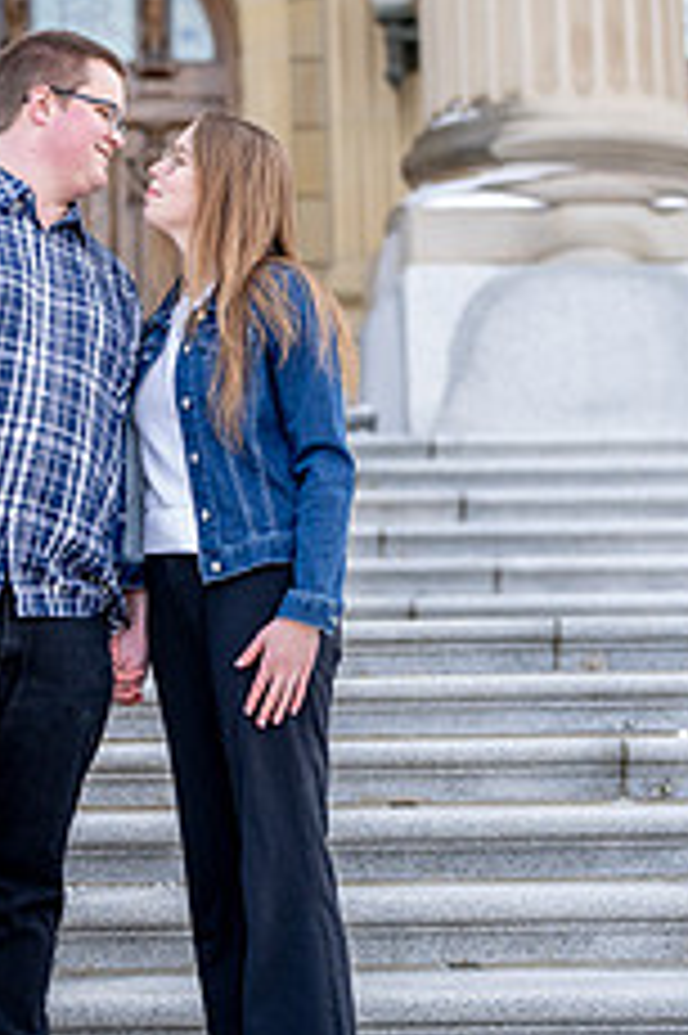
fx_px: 2813
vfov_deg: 20.7
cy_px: 279
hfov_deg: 13.8
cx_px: 99
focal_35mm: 98
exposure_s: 1/6400
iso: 1250
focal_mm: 50
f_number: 1.8
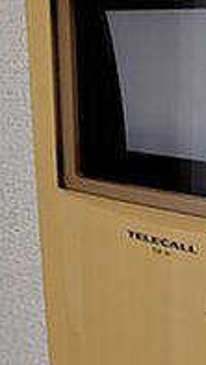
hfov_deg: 24.8
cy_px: 174
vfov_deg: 44.6
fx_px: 446
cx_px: 204
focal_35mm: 46
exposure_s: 1/120
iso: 535
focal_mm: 2.16
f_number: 2.2
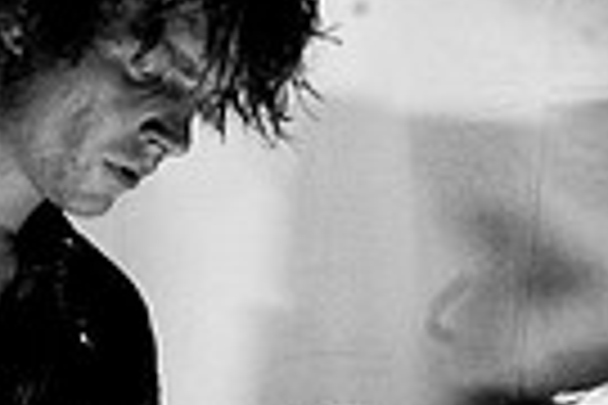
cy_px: 439
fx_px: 2178
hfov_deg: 13.3
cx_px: -680
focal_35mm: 129
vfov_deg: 10.5
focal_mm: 20
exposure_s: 1/3
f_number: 16
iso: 800
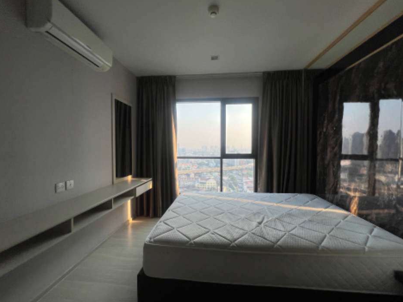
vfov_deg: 85.6
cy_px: 154
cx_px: 201
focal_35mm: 14
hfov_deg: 102.1
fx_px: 163
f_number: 1.8
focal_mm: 1.57
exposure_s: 1/232
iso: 32
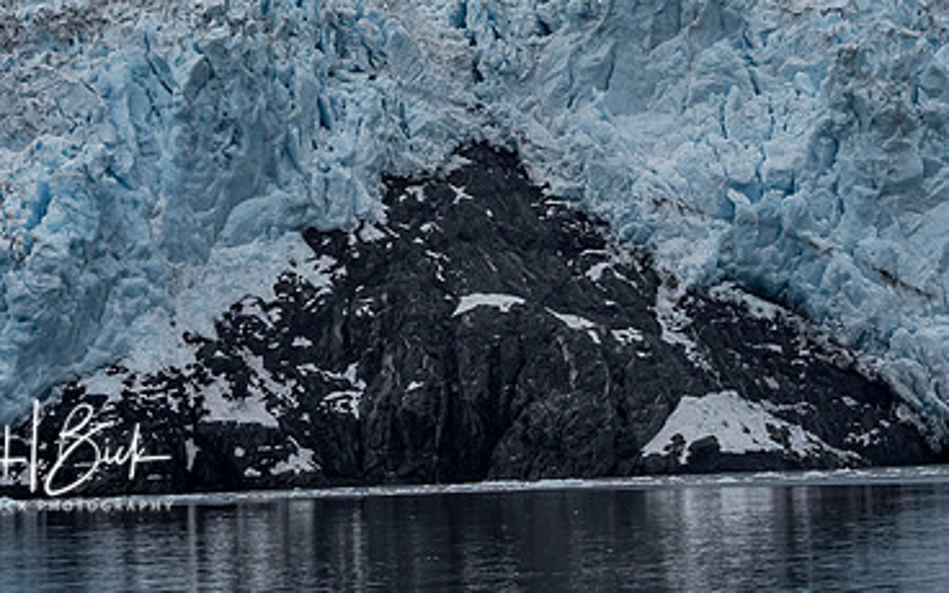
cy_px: 35
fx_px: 3285
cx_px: 552
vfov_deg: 10.3
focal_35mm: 127
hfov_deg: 16.4
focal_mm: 38
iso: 400
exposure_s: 1/1000
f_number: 10
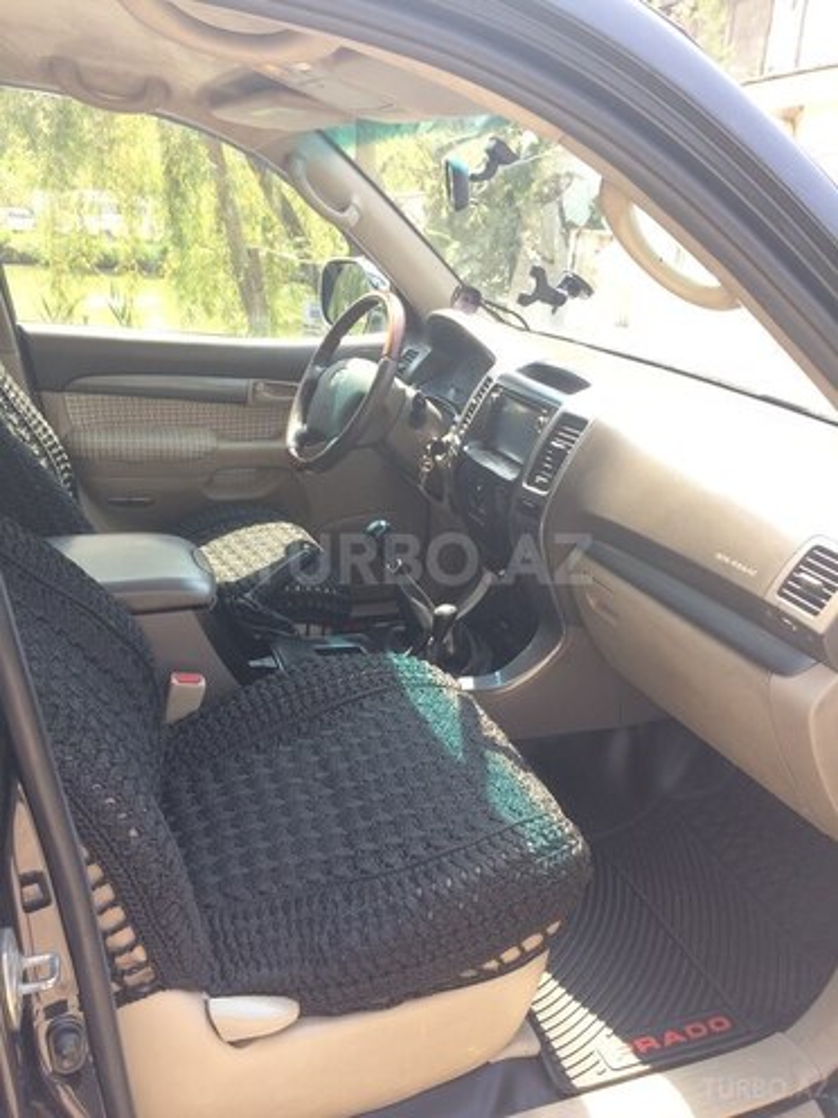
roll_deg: -2.0
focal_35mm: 29
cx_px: 419
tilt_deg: -18.4
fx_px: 936
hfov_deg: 48.2
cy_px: 559
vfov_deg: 61.7
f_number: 2.2
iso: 32
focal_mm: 4.15
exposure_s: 1/143
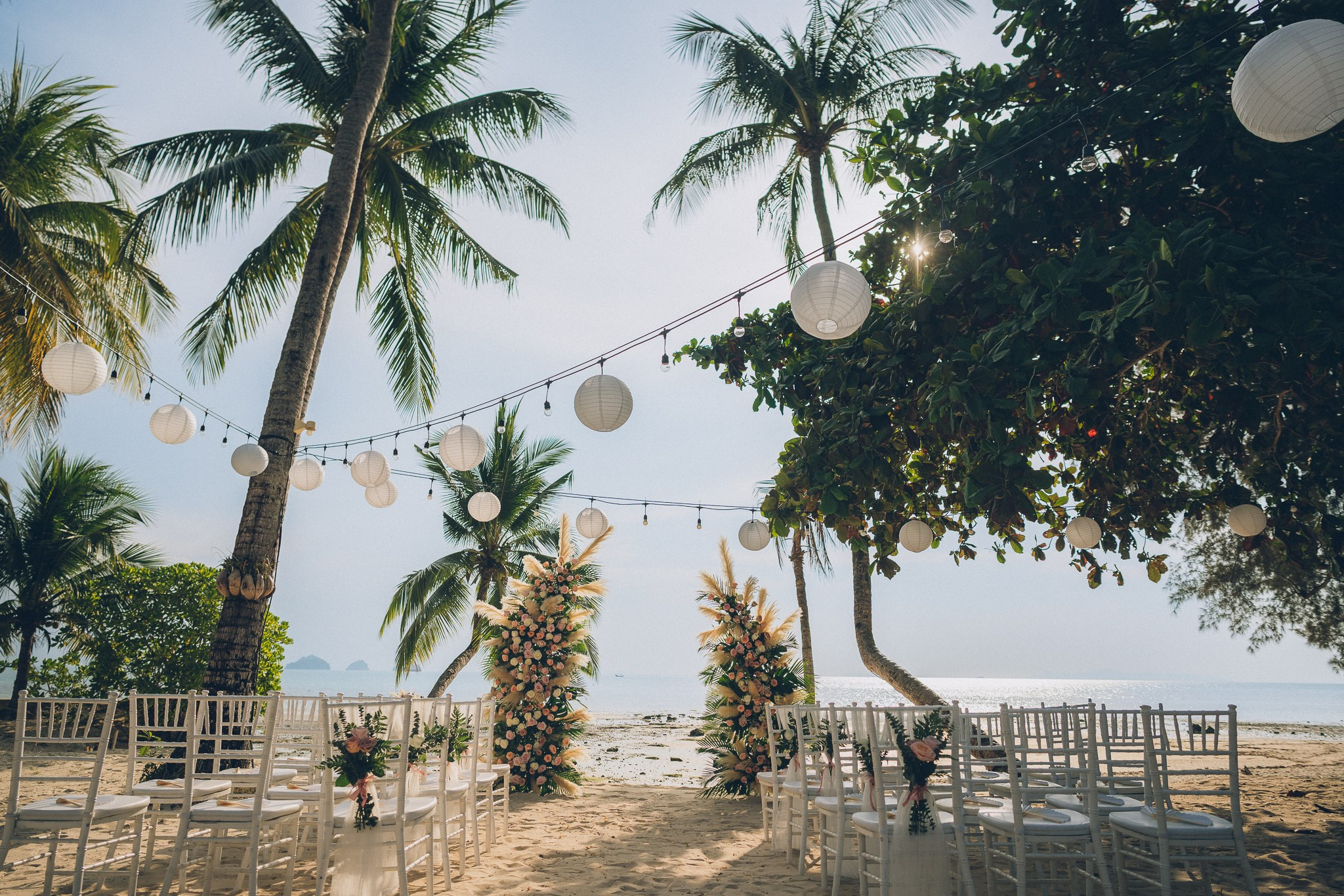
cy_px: 448
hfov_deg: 73.7
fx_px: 896
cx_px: 672
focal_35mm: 24
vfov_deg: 53.1
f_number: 3.2
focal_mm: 24
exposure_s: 1/8000
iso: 160
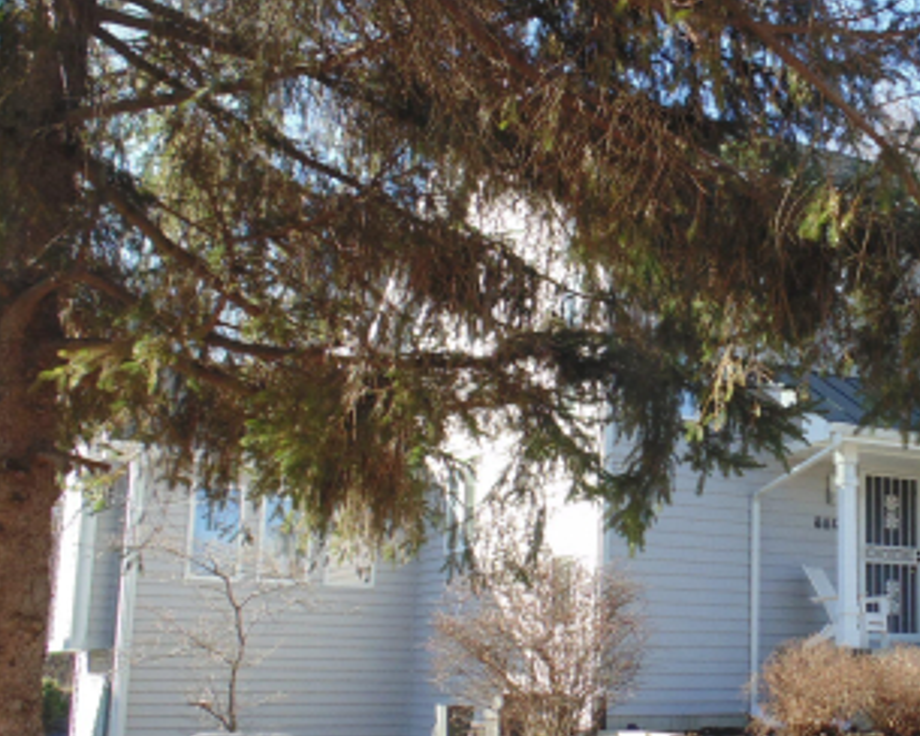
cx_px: 768
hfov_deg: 37.7
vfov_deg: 31.9
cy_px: 471
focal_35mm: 47
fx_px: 1280
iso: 80
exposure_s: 1/250
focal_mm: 4
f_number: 3.1
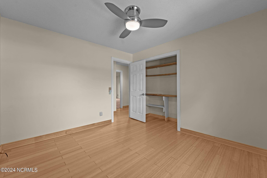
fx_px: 104
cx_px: 134
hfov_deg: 104.3
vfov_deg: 81.2
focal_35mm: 14
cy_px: 89
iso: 400
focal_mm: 14
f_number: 8
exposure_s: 1/2
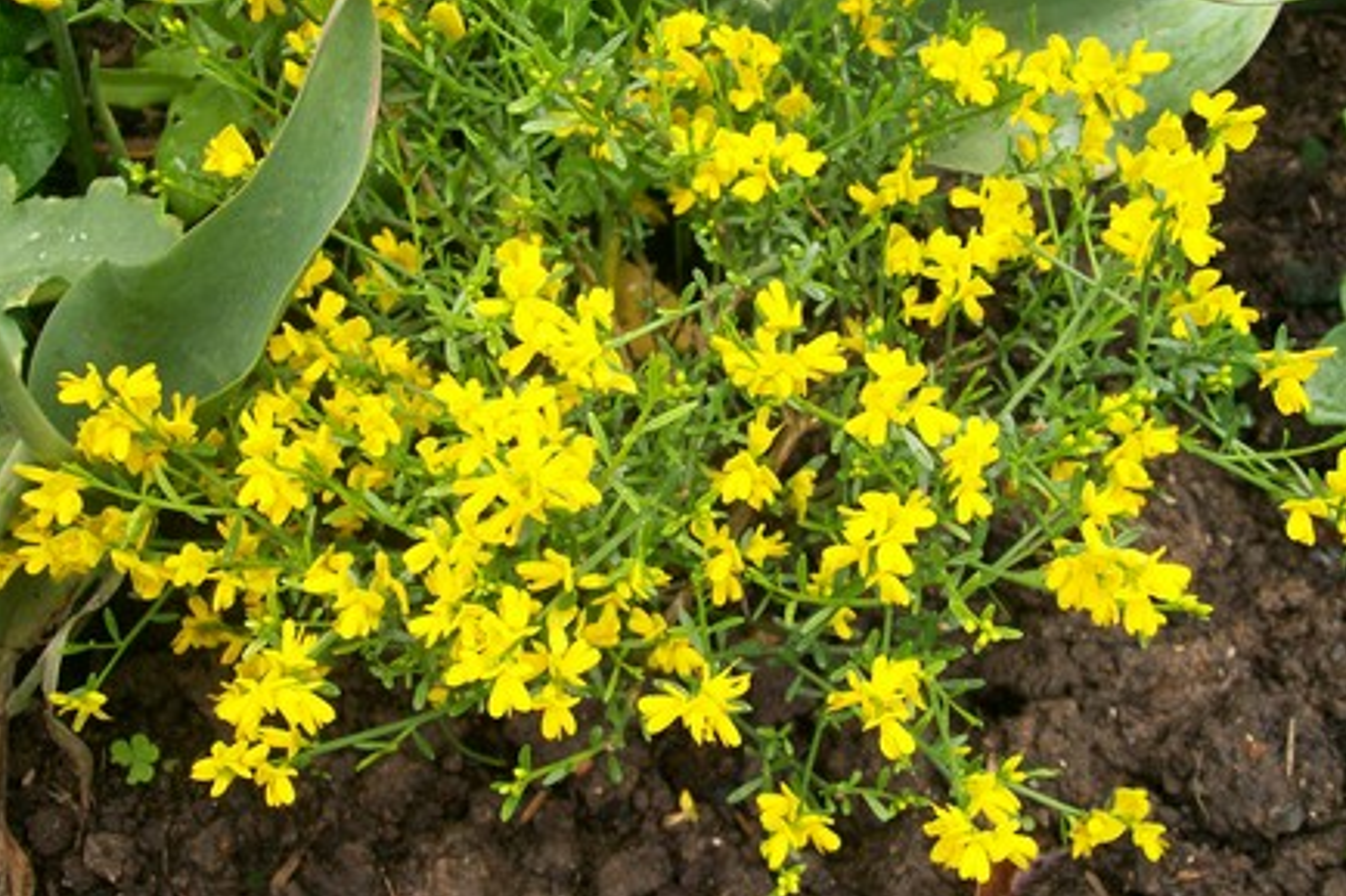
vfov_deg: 35.0
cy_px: 391
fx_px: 1420
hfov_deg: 50.7
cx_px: 676
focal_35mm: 38
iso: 80
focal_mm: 6
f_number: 2.7
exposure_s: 1/188
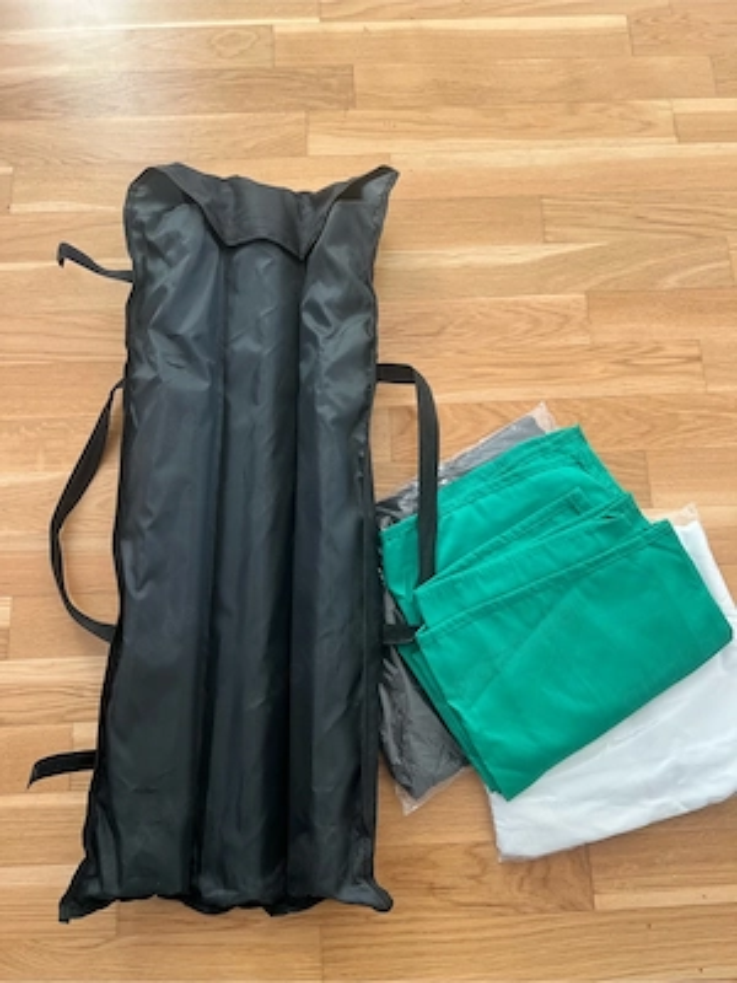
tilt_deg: -75.6
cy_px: 492
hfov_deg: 53.1
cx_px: 368
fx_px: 738
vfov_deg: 67.3
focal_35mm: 26
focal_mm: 5.7
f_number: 1.5
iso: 125
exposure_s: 1/121
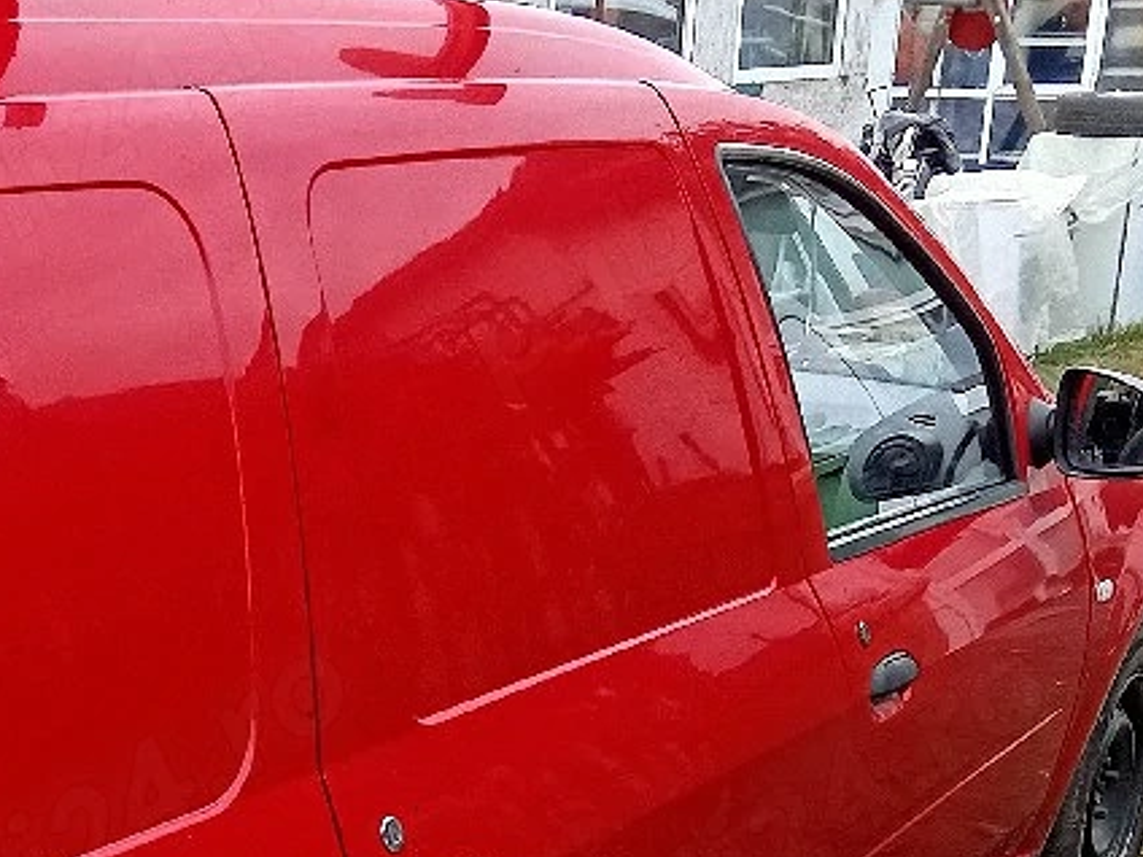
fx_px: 2179
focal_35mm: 66
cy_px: 889
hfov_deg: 28.8
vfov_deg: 21.4
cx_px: 235
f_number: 2
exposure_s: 1/217
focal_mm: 2.78
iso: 100
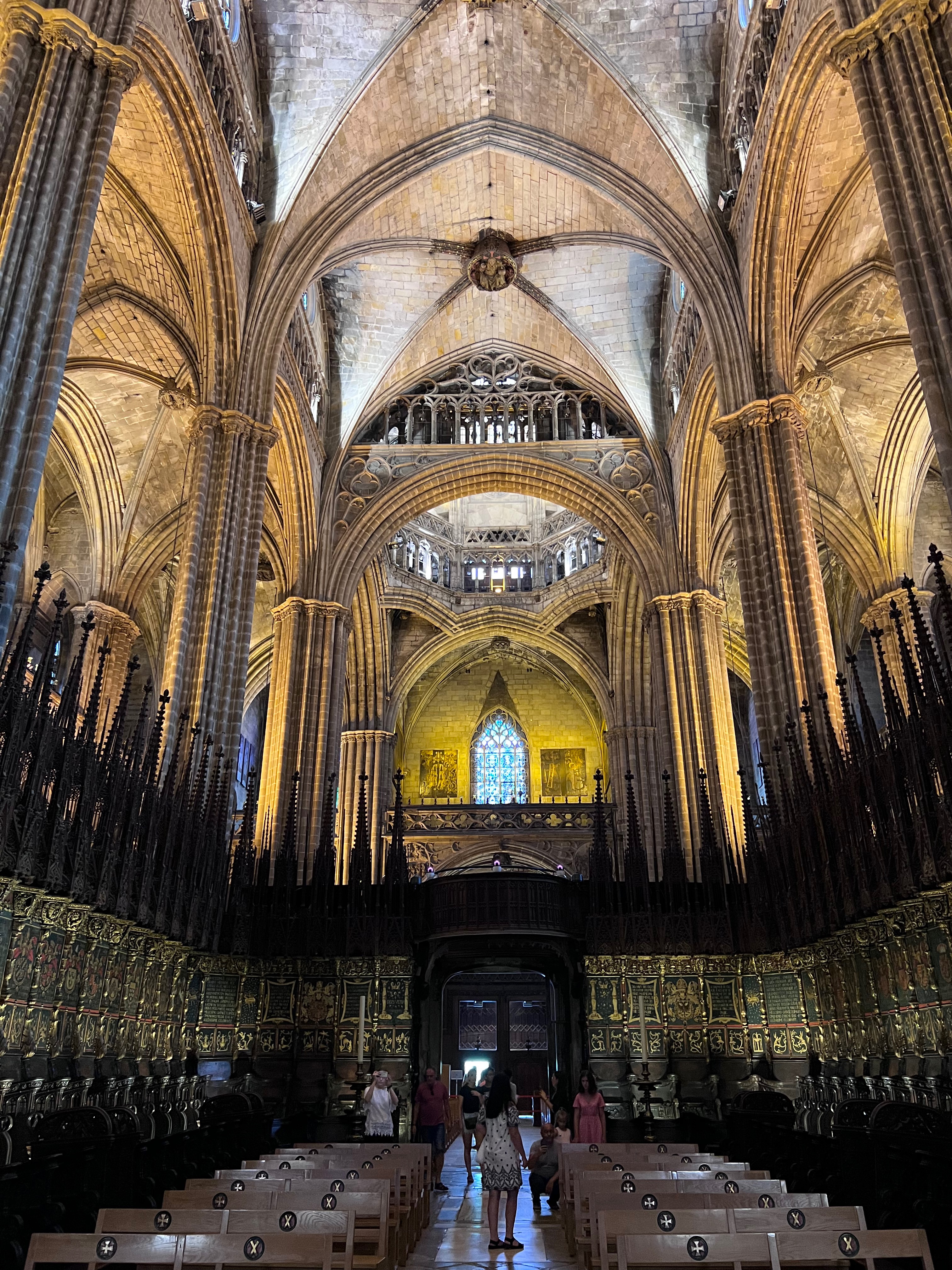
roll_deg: -1.1
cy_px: 635
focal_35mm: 26
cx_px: 476
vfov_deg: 67.3
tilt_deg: +25.6
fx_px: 953
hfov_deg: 53.1
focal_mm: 5.7
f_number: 1.5
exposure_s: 1/33
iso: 400
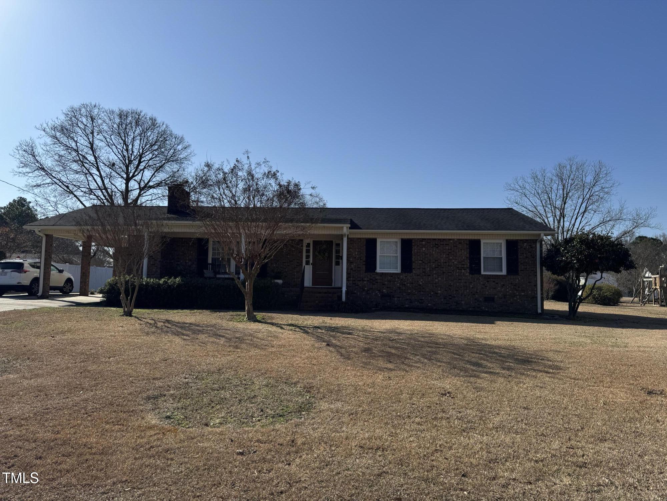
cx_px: 334
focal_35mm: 24
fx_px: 462
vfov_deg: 56.8
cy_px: 250
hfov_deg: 71.6
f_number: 1.78
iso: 80
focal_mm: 6.76
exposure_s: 1/6410
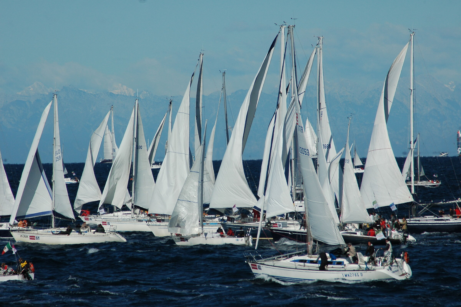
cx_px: 230
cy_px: 154
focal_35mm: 450
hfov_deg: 4.6
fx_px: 5758
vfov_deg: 3.0
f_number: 11
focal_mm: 300
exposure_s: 1/640
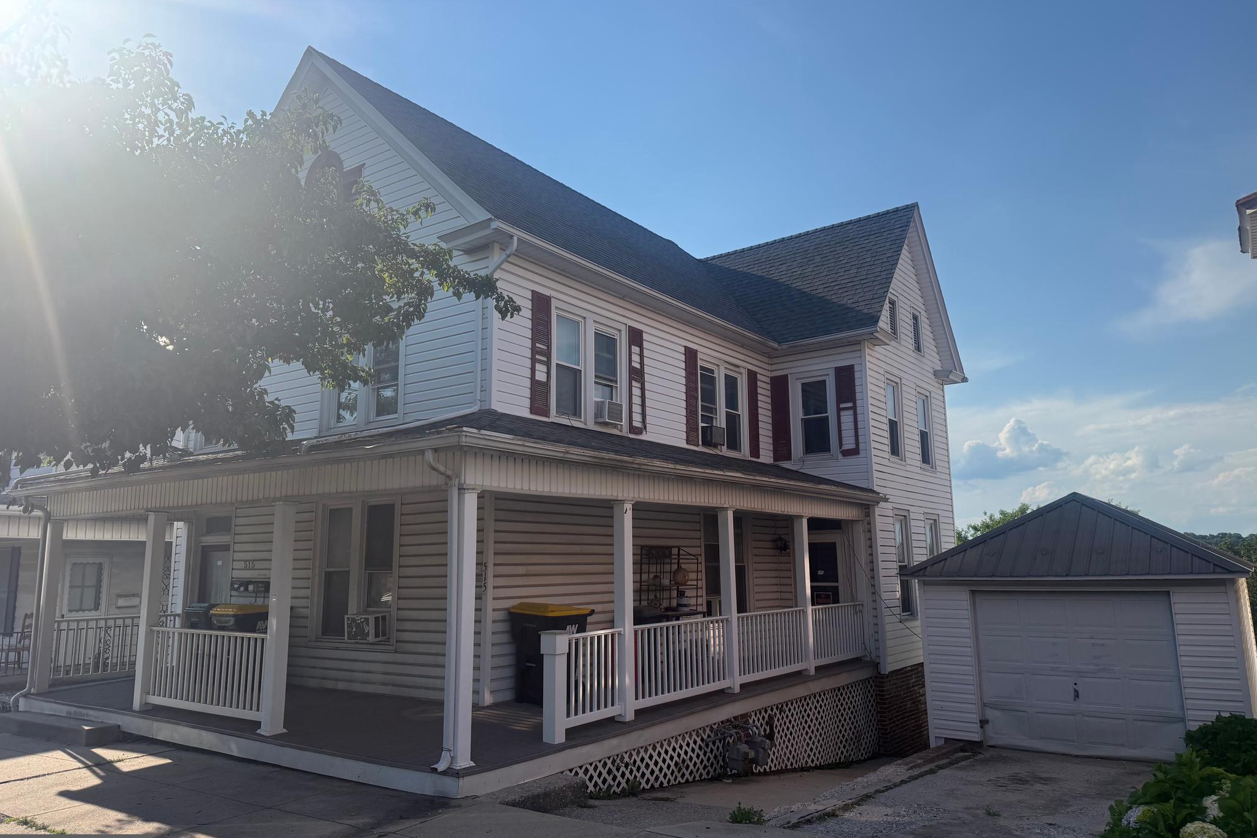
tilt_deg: +9.4
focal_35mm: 25
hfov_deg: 71.5
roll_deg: -0.2
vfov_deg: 51.3
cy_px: 413
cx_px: 628
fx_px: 873
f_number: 1.78
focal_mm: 6.76
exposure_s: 1/7353
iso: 100
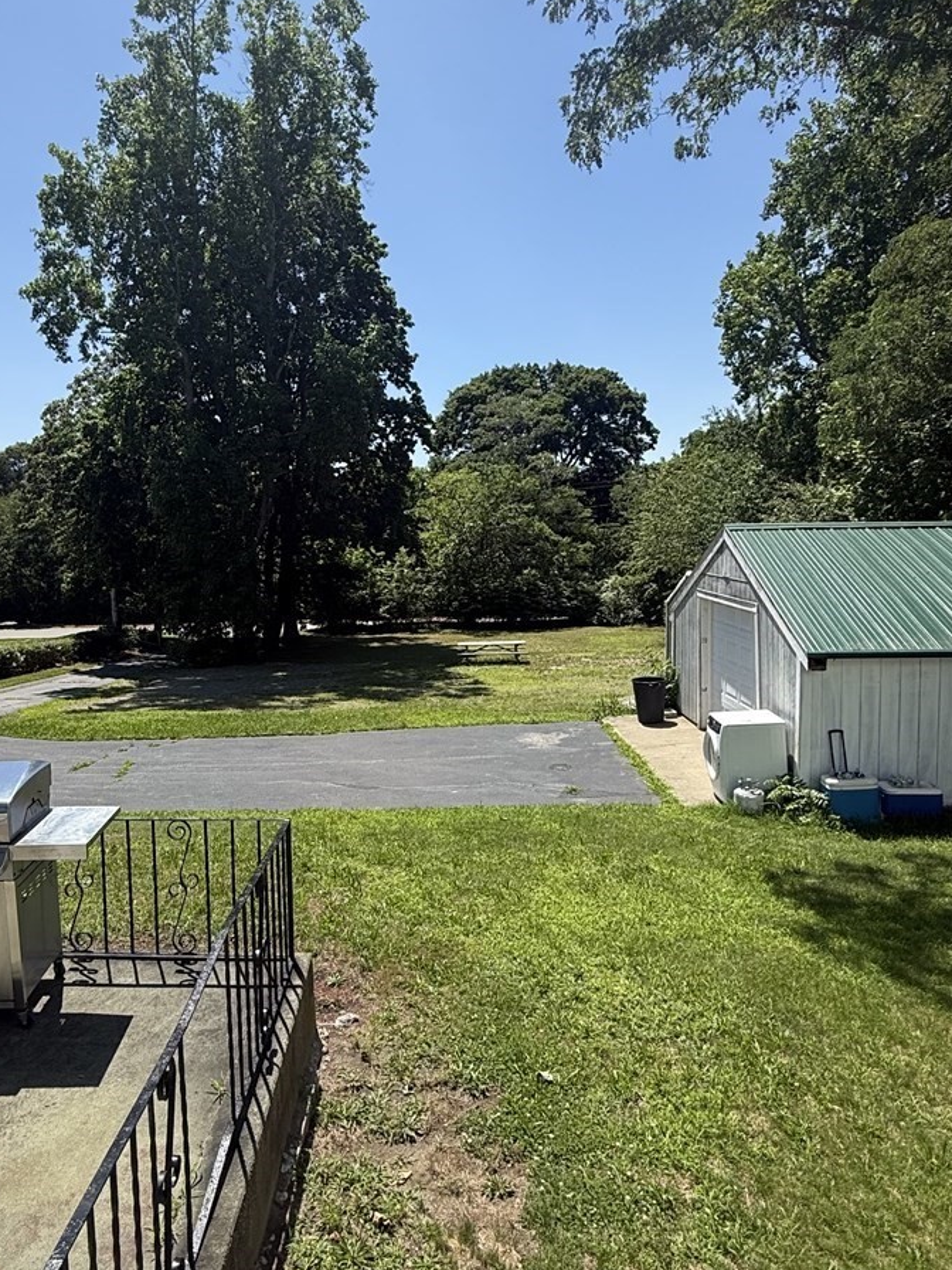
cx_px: 347
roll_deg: +1.4
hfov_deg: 56.0
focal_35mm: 24
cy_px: 615
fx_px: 880
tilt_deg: -3.2
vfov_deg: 71.6
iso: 50
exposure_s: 1/1497
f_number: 2.2
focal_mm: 2.22
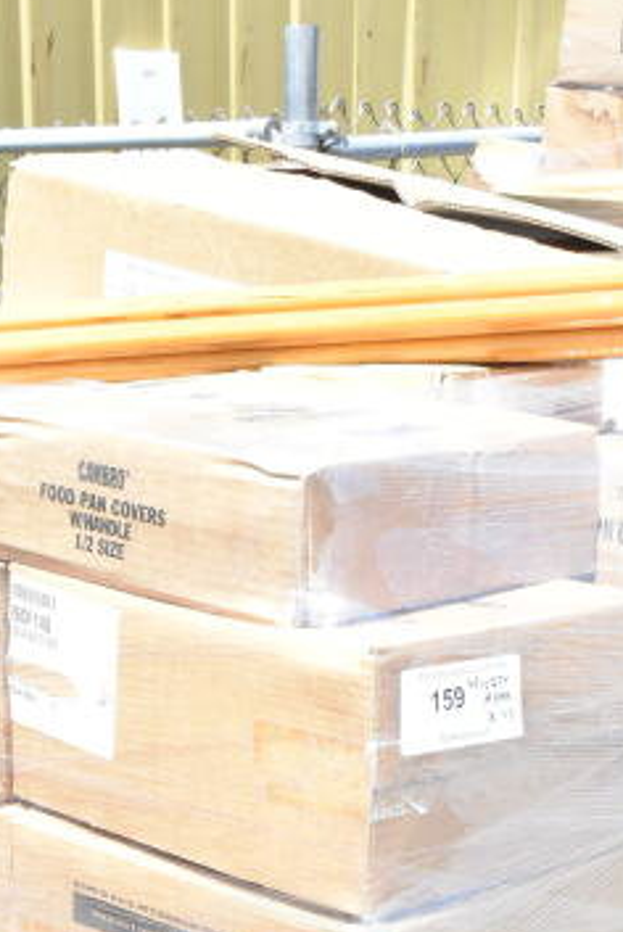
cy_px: 1101
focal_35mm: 89
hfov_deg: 15.3
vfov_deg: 21.3
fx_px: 2313
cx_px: 193
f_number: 11
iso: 1600
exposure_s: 1/500
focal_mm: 23
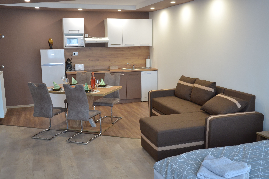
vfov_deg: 35.9
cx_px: 136
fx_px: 276
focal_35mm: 37
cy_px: 89
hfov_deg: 51.9
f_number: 3.8
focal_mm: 24
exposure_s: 1/30
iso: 800
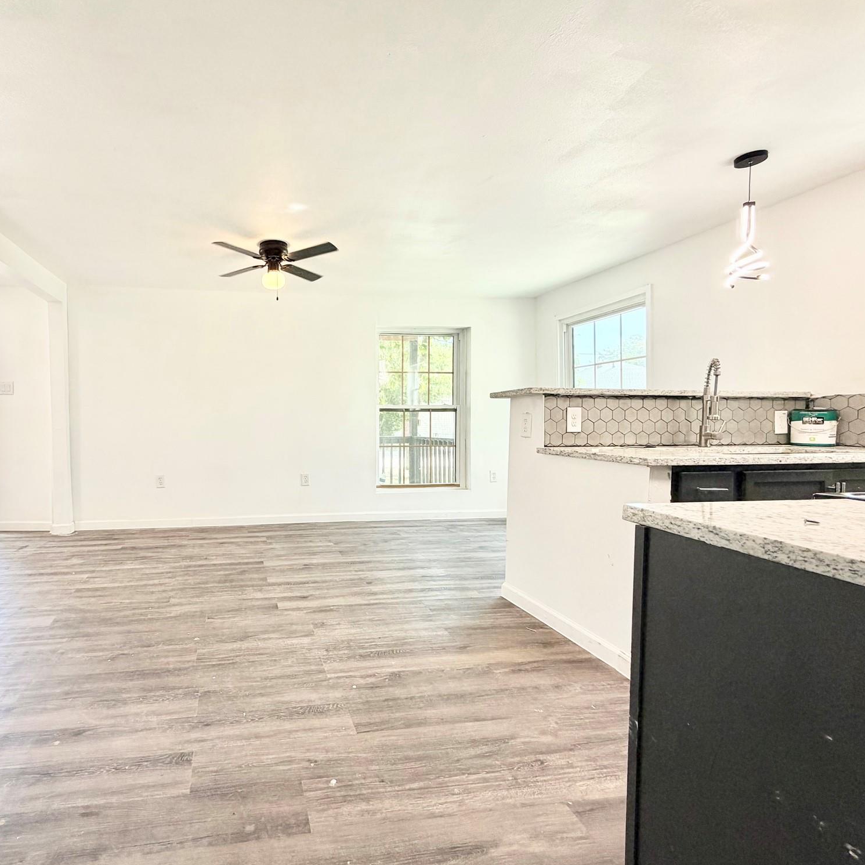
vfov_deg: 84.0
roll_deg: +0.4
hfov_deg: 81.3
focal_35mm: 17
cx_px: 293
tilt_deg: -2.3
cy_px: 432
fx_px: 481
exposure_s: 1/121
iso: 80
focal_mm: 2.22
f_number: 2.2
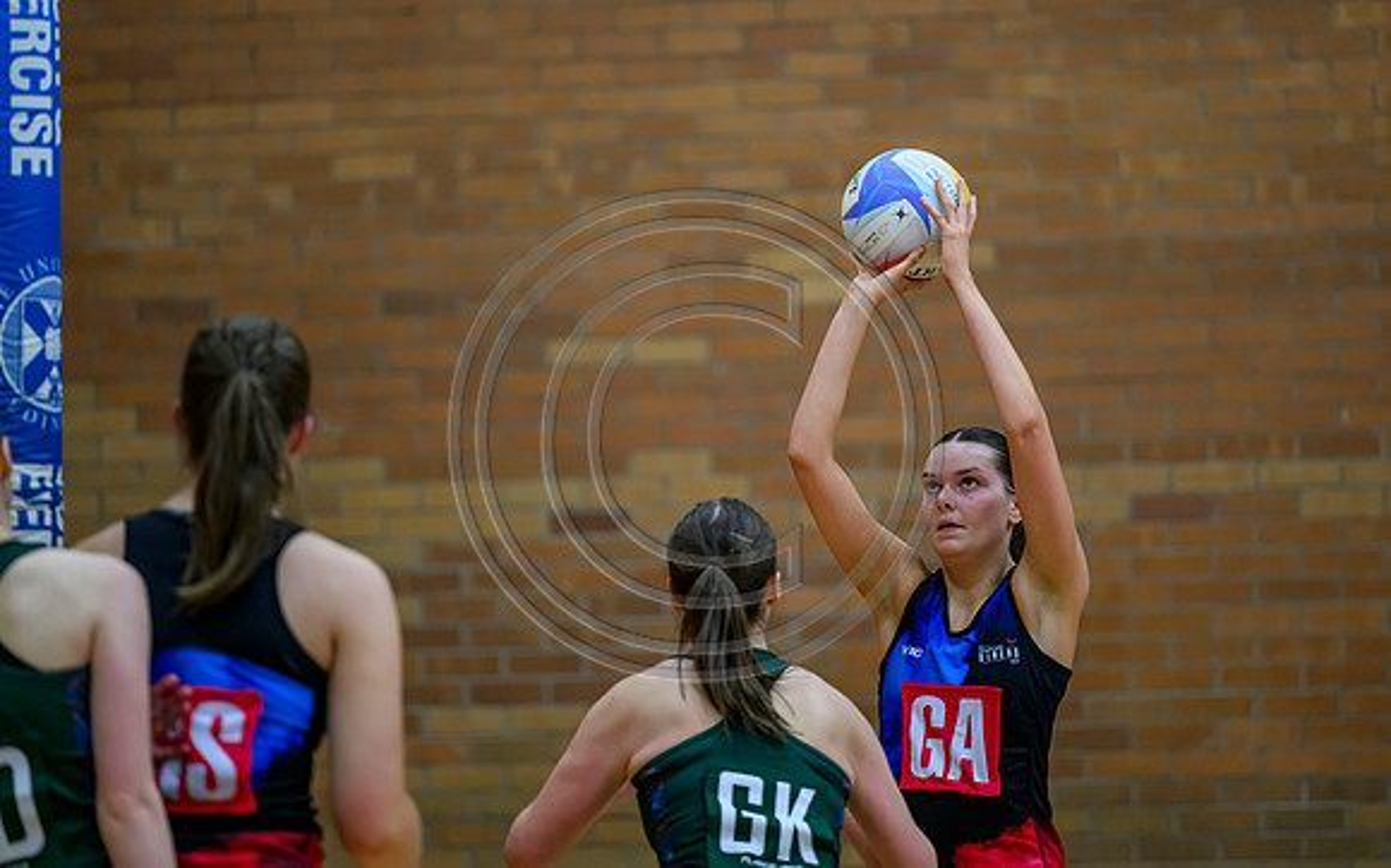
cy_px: 381
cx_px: 739
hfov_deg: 9.6
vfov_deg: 6.0
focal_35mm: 218
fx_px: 8251
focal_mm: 200
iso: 3200
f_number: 2.8
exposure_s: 1/640
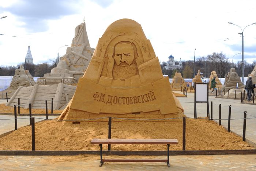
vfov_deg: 27.0
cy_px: 86
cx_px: 128
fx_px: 355
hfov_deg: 39.6
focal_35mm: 50
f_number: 7.1
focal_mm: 50
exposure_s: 1/400
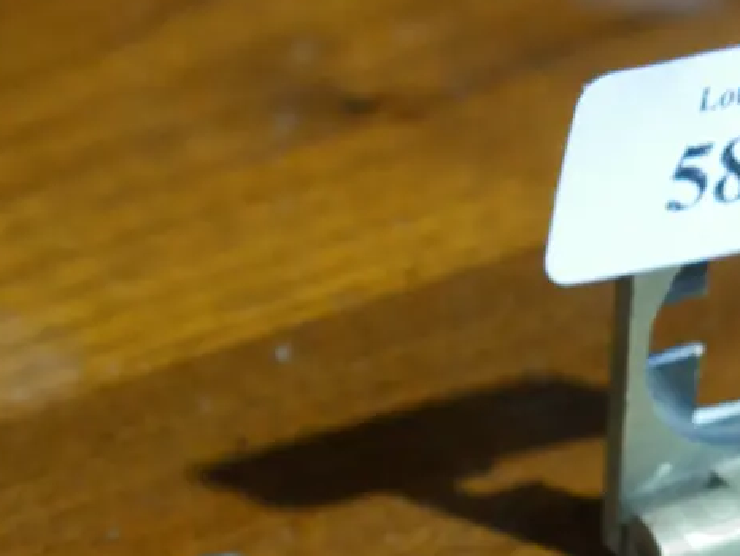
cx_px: 662
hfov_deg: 13.5
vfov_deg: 10.2
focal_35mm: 145
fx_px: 3101
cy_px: 538
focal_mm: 33
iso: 3200
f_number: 6.3
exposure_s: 1/60
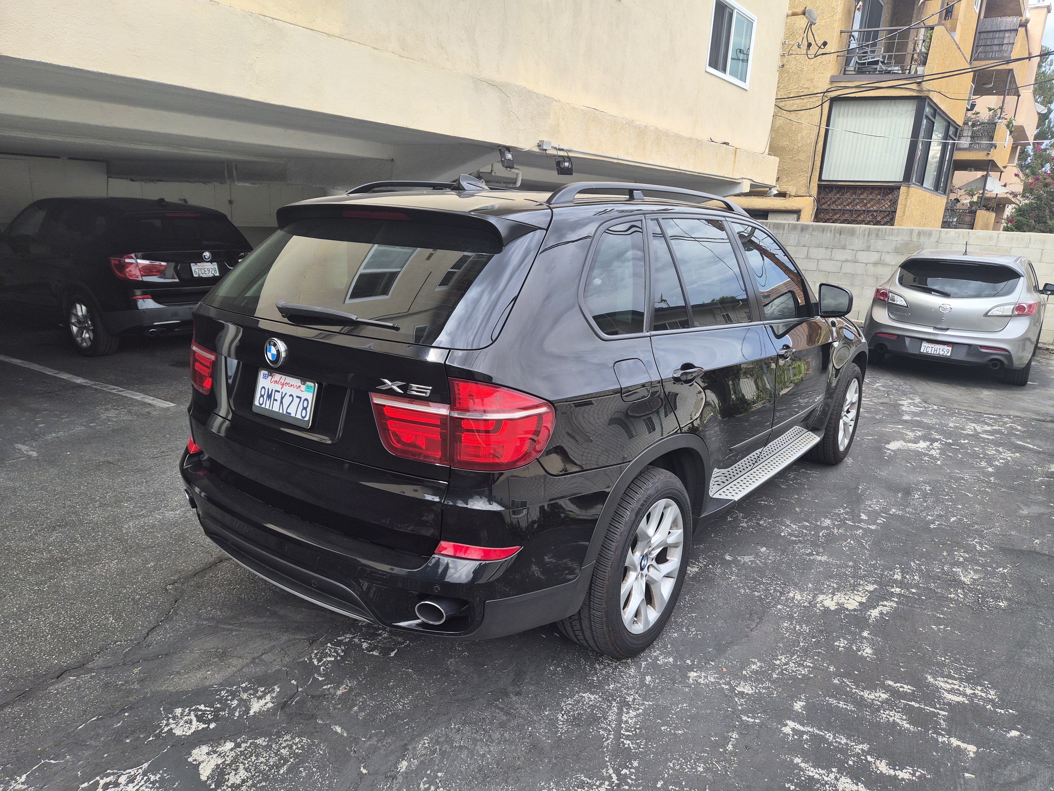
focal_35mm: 23
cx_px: 527
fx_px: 700
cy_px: 396
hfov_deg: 73.9
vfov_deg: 58.9
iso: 80
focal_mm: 5.4
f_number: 1.8
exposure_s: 1/1420
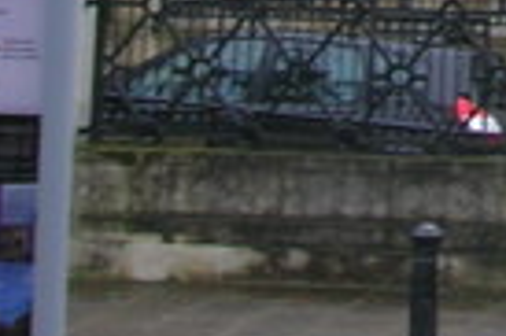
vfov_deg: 7.9
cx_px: 1138
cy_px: -378
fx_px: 2316
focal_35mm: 165
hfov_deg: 10.9
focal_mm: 5.7
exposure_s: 1/43.4
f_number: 4.9
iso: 50
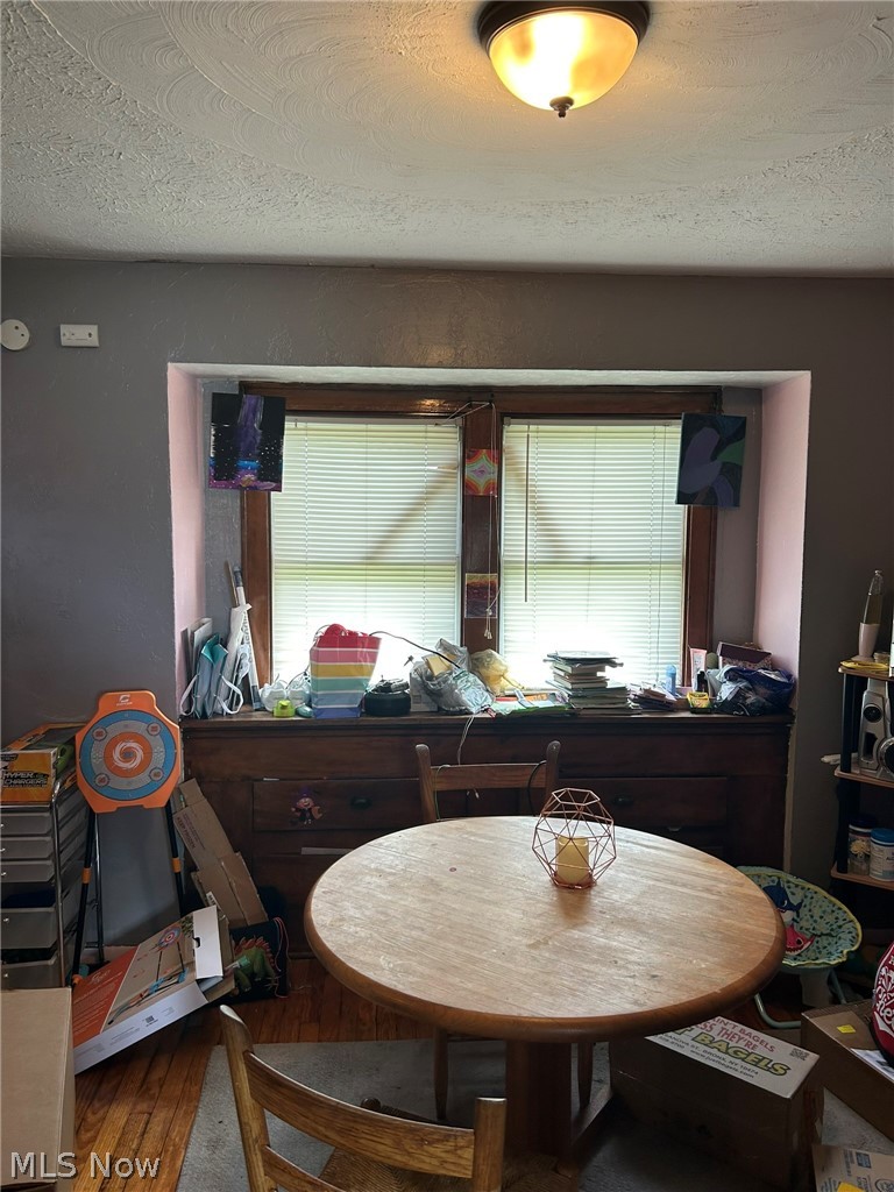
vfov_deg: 67.3
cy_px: 596
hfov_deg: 53.1
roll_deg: -0.4
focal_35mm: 26
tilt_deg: -4.8
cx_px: 447
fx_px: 895
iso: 80
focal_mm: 5.7
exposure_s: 1/60
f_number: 1.5
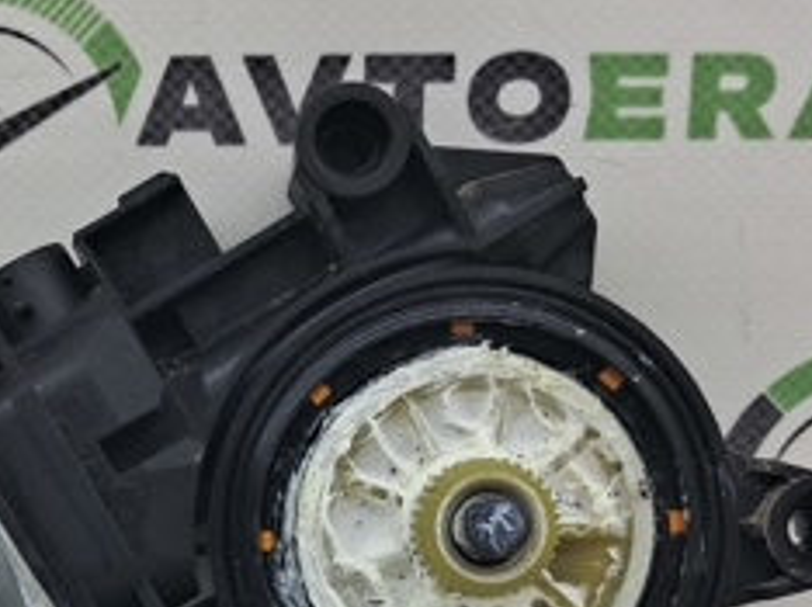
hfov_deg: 26.0
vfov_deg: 19.4
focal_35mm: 74
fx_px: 1734
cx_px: 184
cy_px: 578
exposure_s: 1/100
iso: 50
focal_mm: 4
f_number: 1.8
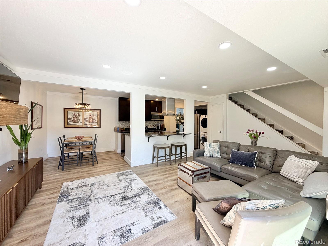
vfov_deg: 85.7
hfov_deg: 102.1
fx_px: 133
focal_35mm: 14
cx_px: 164
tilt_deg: -0.1
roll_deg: -0.2
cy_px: 123
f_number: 2.2
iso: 80
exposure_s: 1/121
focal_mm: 2.22
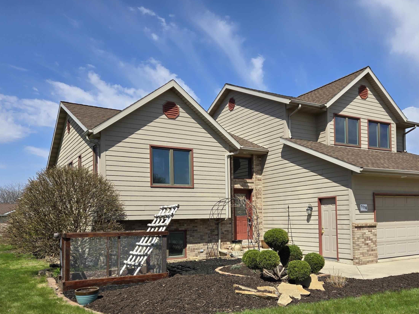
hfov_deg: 56.4
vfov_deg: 43.4
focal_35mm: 32
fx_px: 387
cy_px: 216
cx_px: 253
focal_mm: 5.4
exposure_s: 1/2359
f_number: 1.8
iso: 25
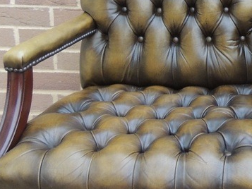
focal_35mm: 86
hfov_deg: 21.3
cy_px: -1
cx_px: 296
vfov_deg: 16.8
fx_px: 626
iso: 400
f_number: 3.1
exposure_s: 1/160
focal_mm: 5.3
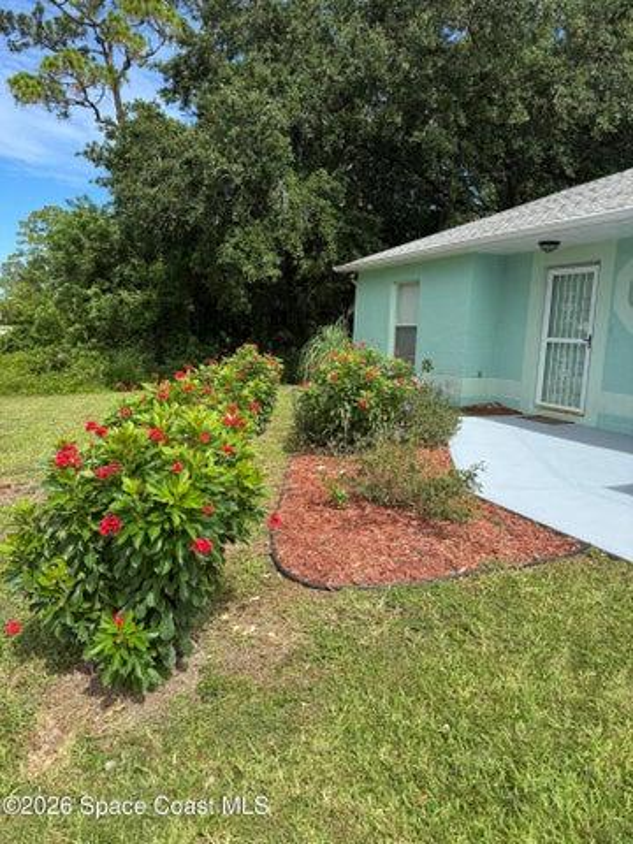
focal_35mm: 24
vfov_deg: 71.6
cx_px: 316
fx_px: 585
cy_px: 422
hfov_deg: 56.8
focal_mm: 6.76
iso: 80
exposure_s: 1/2710
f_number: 1.78
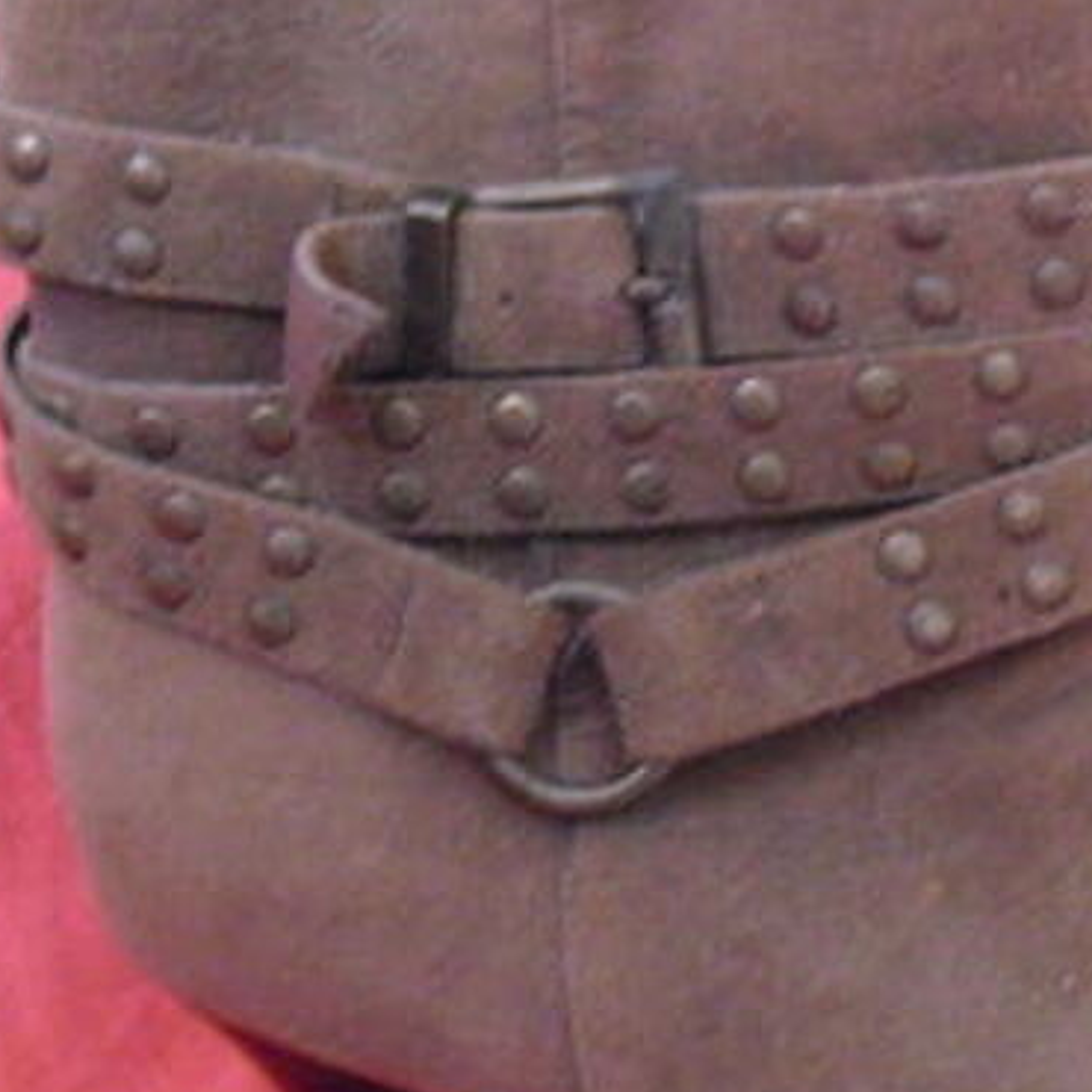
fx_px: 3069
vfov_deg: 20.1
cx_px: 820
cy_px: 699
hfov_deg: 20.0
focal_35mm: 86
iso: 800
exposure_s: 1/10
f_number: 3.1
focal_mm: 6.3
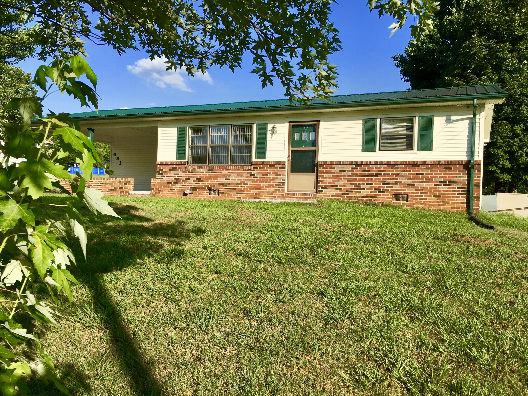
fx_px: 442
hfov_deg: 61.7
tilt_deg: +1.2
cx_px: 264
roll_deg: -2.0
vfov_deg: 48.2
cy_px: 198
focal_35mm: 29
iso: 25
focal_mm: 4.15
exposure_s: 1/1479
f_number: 2.2
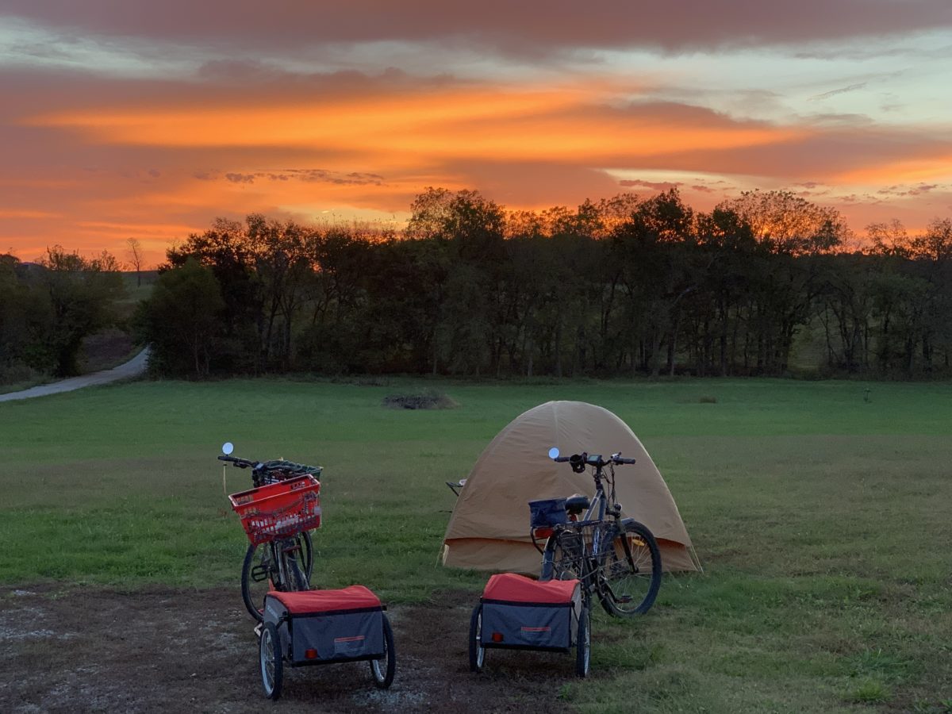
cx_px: 476
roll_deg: -0.8
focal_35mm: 52
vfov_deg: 28.0
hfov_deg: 36.8
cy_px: 357
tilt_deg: -0.8
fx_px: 1430
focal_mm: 6
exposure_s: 1/122
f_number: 2.4
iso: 80
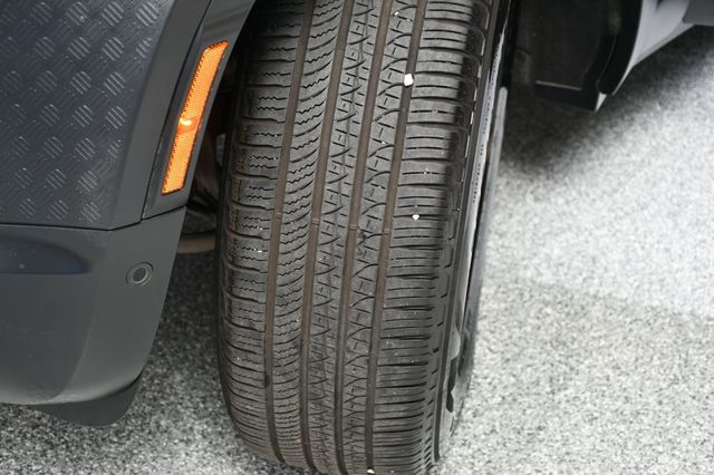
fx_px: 1328
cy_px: 238
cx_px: 357
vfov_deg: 20.3
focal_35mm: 67
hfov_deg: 30.1
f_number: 4.5
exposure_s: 1/160
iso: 100
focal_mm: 45
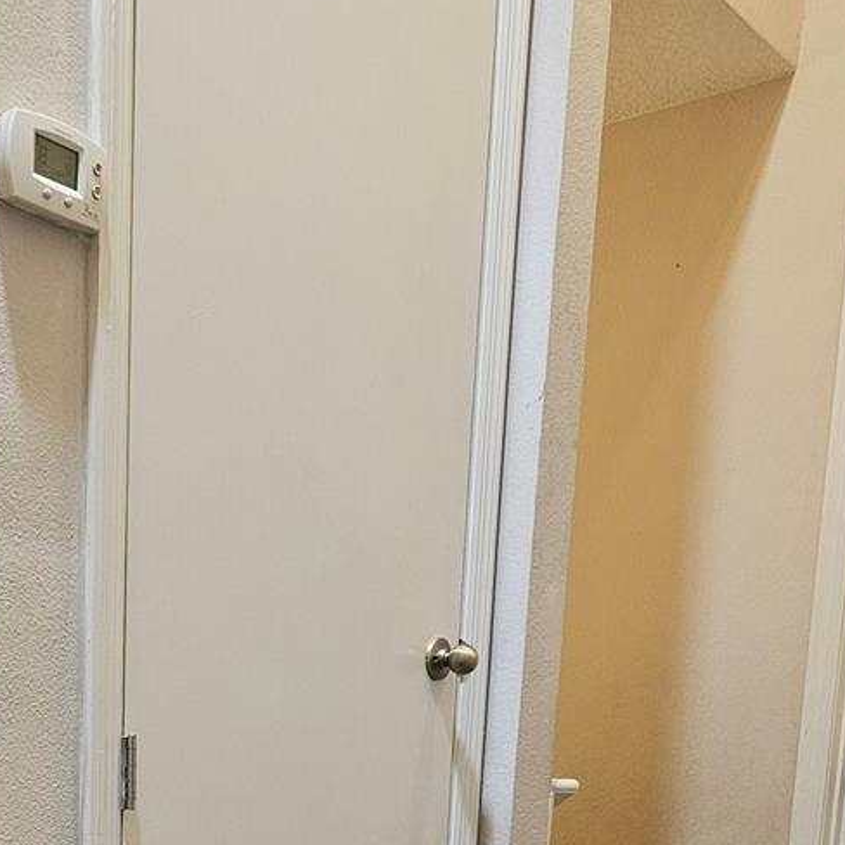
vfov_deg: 30.5
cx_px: 204
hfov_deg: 33.3
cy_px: 928
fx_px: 1381
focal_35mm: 50
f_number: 1.7
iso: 640
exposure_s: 1/51
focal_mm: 6.3
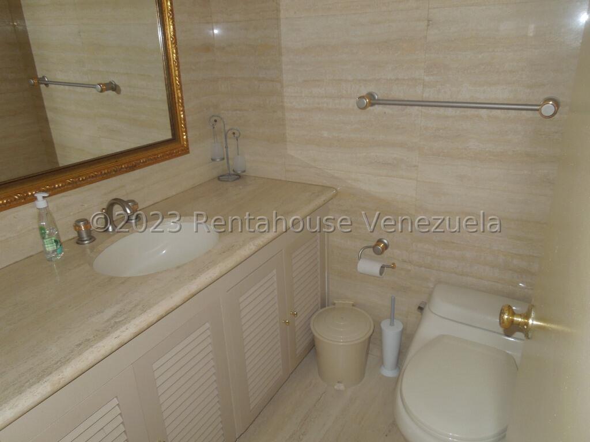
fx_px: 426
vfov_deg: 54.9
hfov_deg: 69.4
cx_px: 295
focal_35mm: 25
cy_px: 221
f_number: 3.3
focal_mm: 4.5
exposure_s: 1/30
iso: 200
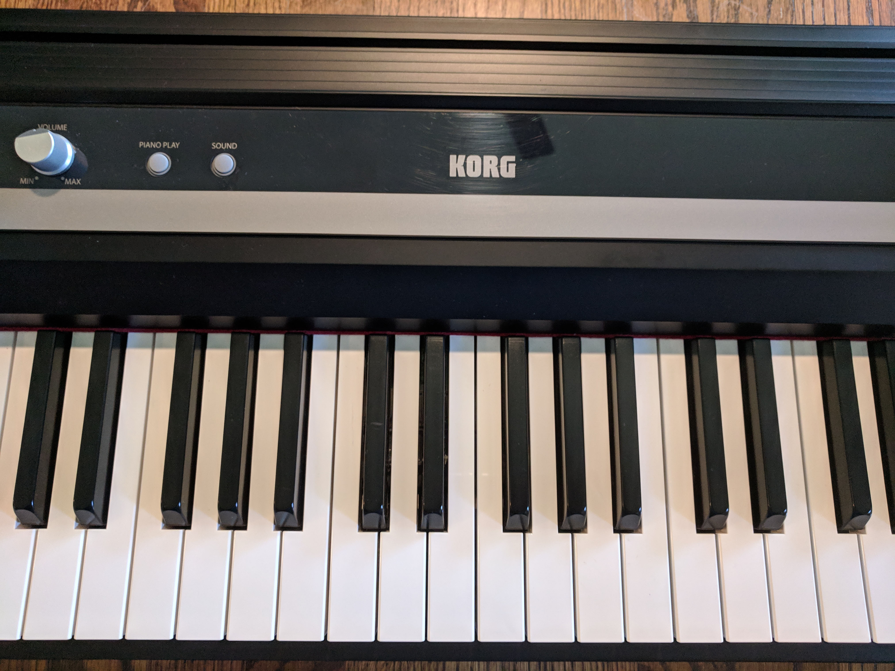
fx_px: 672
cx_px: 448
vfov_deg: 53.1
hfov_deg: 67.3
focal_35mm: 26
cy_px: 336
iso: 554
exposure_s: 1/40
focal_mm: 4.67
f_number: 2
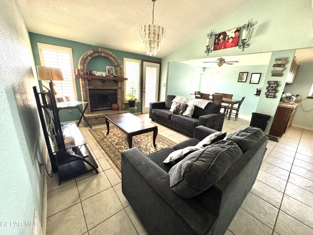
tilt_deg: -16.9
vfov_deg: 85.7
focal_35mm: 14
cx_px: 156
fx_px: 127
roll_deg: -3.4
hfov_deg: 102.1
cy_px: 118
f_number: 2.2
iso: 400
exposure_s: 1/60
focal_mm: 2.22
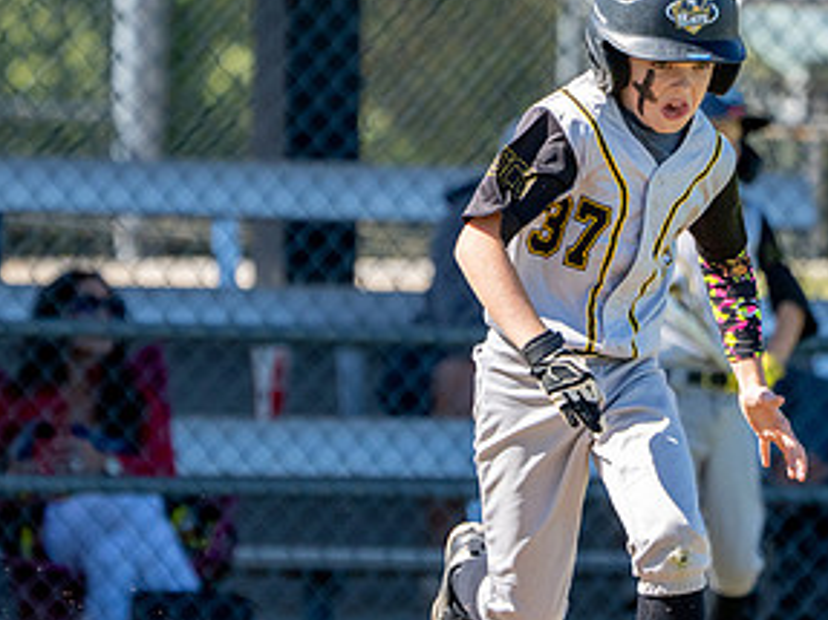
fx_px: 18865
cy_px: 295
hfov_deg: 2.5
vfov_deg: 1.9
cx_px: 563
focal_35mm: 789
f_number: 5.6
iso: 1000
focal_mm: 288
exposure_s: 1/3200
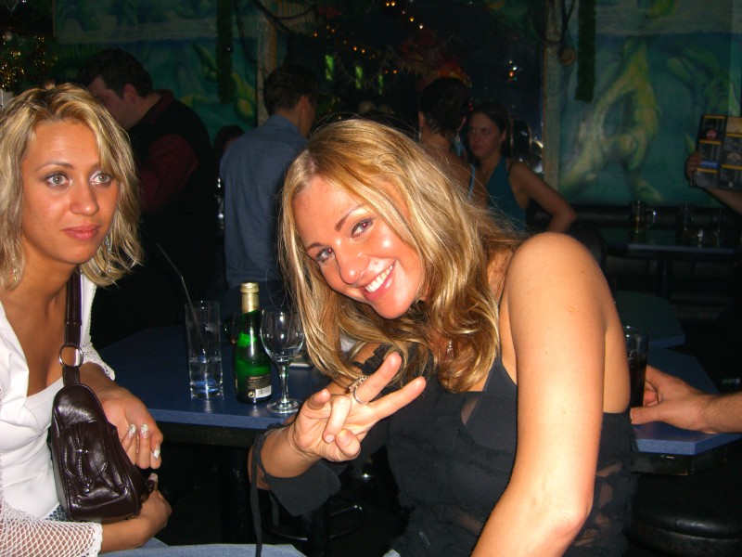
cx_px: 371
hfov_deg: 49.0
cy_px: 278
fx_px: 815
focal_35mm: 38
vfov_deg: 37.7
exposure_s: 1/60
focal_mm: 7.9
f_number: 2.8
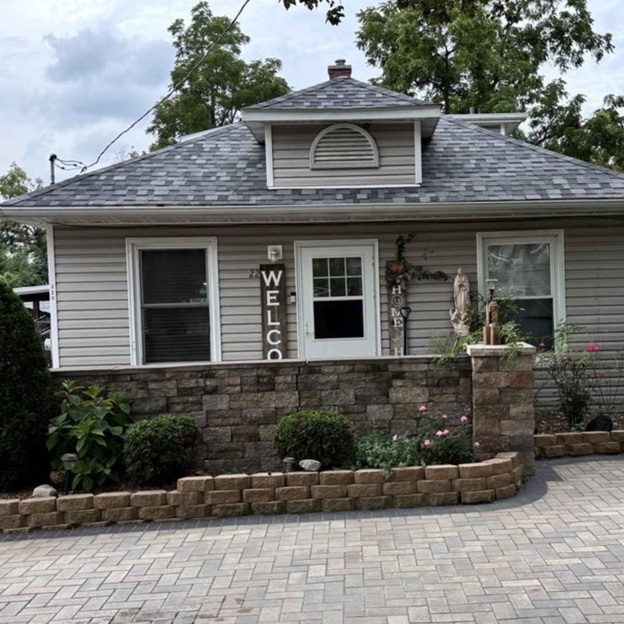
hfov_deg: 52.1
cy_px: 311
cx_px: 379
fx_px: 632
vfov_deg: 52.5
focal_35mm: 31
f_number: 1.6
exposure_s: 1/604
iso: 50
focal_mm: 5.96
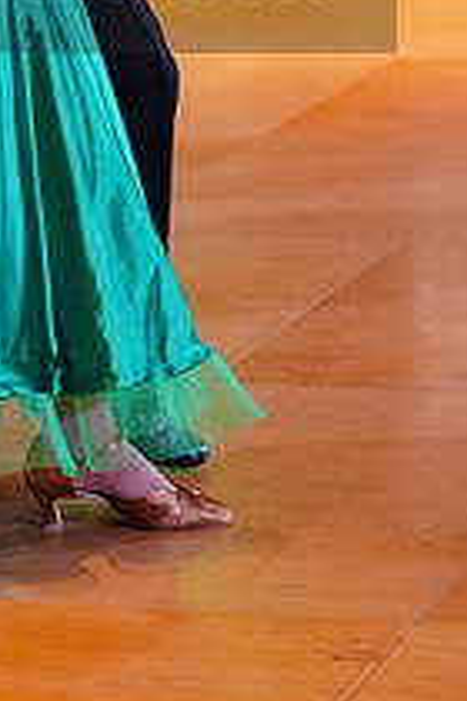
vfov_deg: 10.5
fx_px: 3755
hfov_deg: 7.1
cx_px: -62
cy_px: -57
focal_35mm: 193
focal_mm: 70
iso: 5000
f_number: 2.8
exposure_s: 1/400
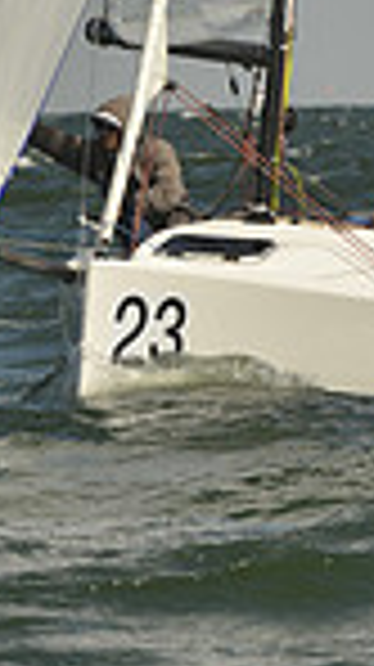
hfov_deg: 1.5
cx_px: 232
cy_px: -446
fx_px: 14561
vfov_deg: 2.6
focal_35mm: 824
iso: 280
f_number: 8
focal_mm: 200
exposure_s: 1/1600
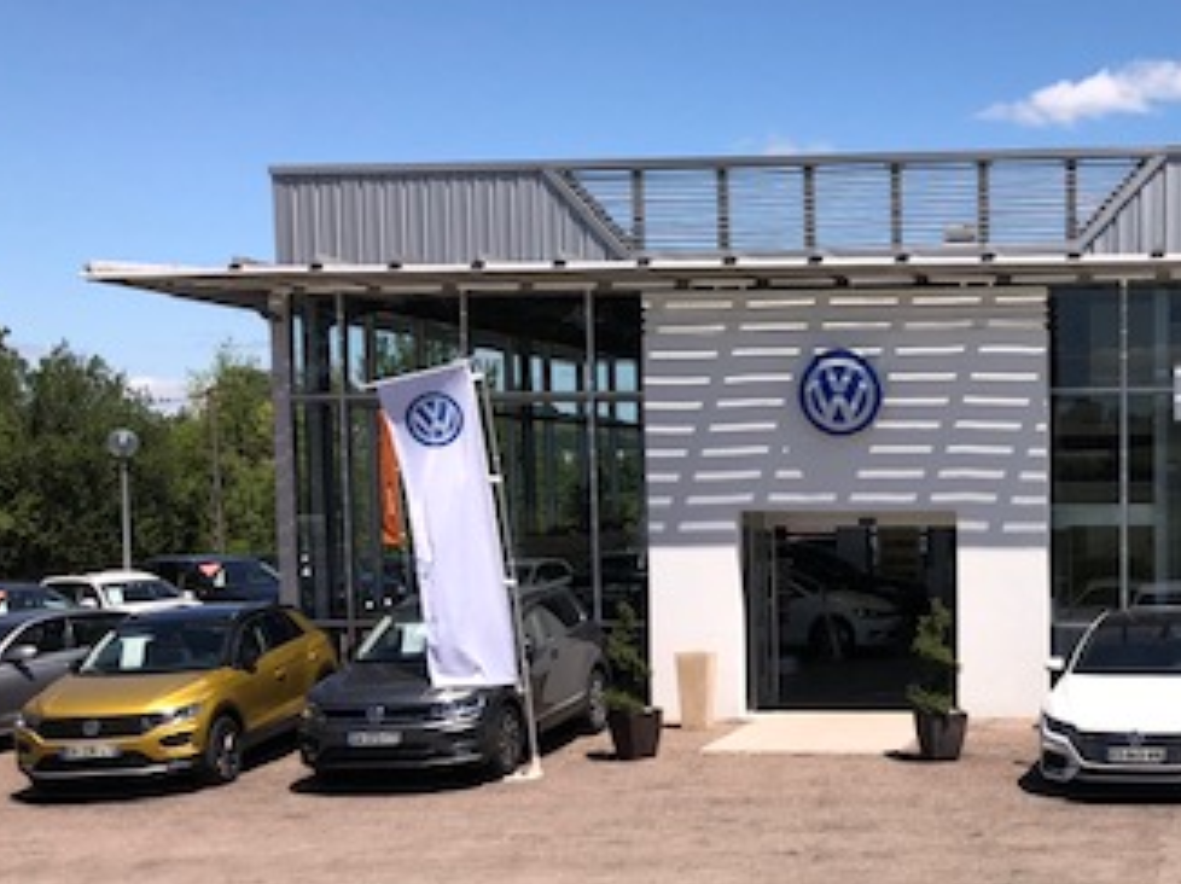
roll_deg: +0.8
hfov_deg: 33.2
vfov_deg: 26.2
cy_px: 656
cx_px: 1051
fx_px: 1875
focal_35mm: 55
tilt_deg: -5.9
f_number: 1.8
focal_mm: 3.99
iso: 20
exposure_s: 1/2404
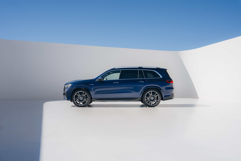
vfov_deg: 37.9
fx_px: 234
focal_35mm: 35
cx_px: 120
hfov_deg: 54.4
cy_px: 80
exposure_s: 1/500
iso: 100
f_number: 5
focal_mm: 35
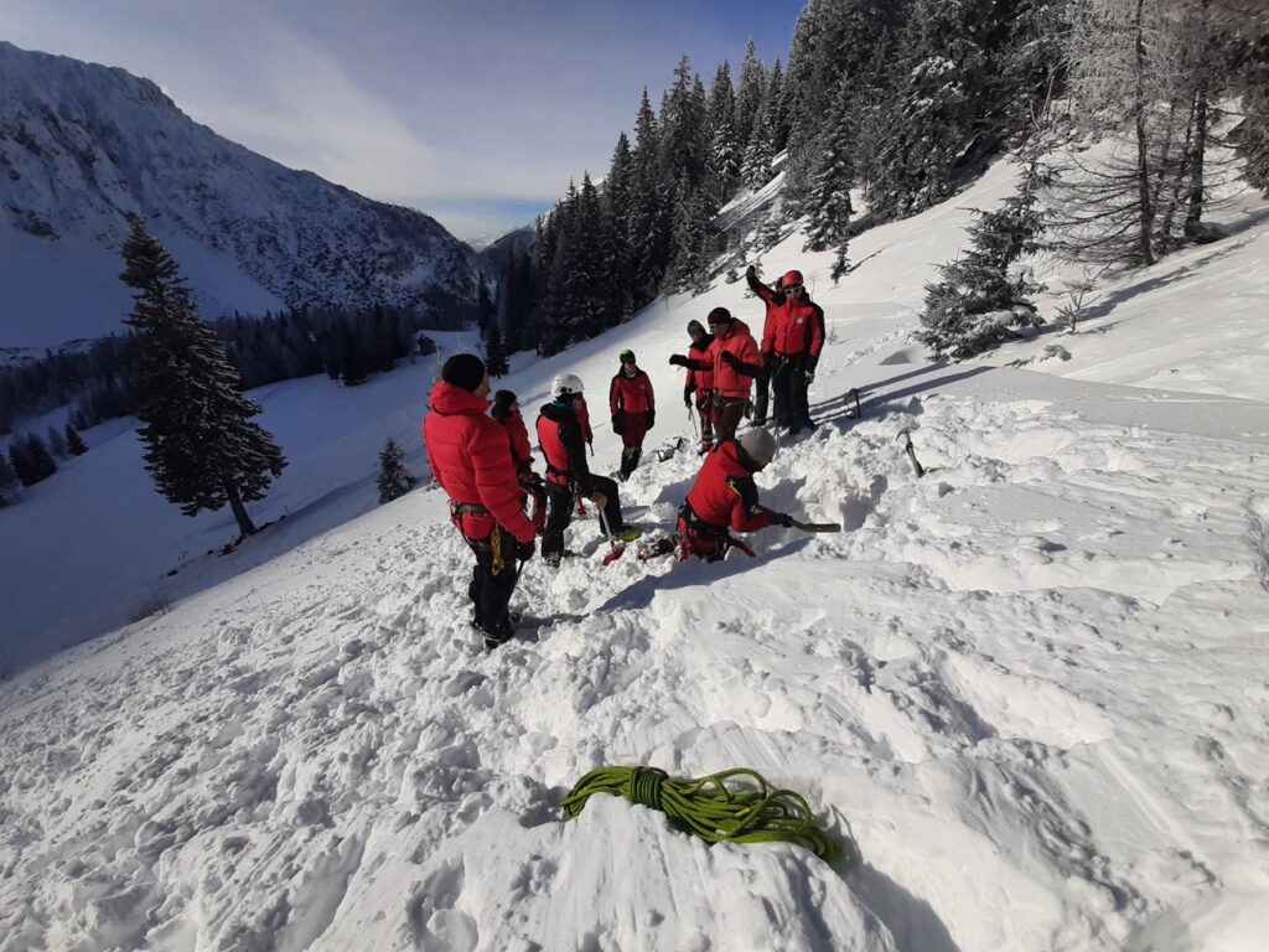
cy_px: 476
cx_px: 634
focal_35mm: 13
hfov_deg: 106.2
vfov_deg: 89.9
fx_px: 477
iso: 40
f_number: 2.2
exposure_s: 1/2857
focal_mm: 1.42
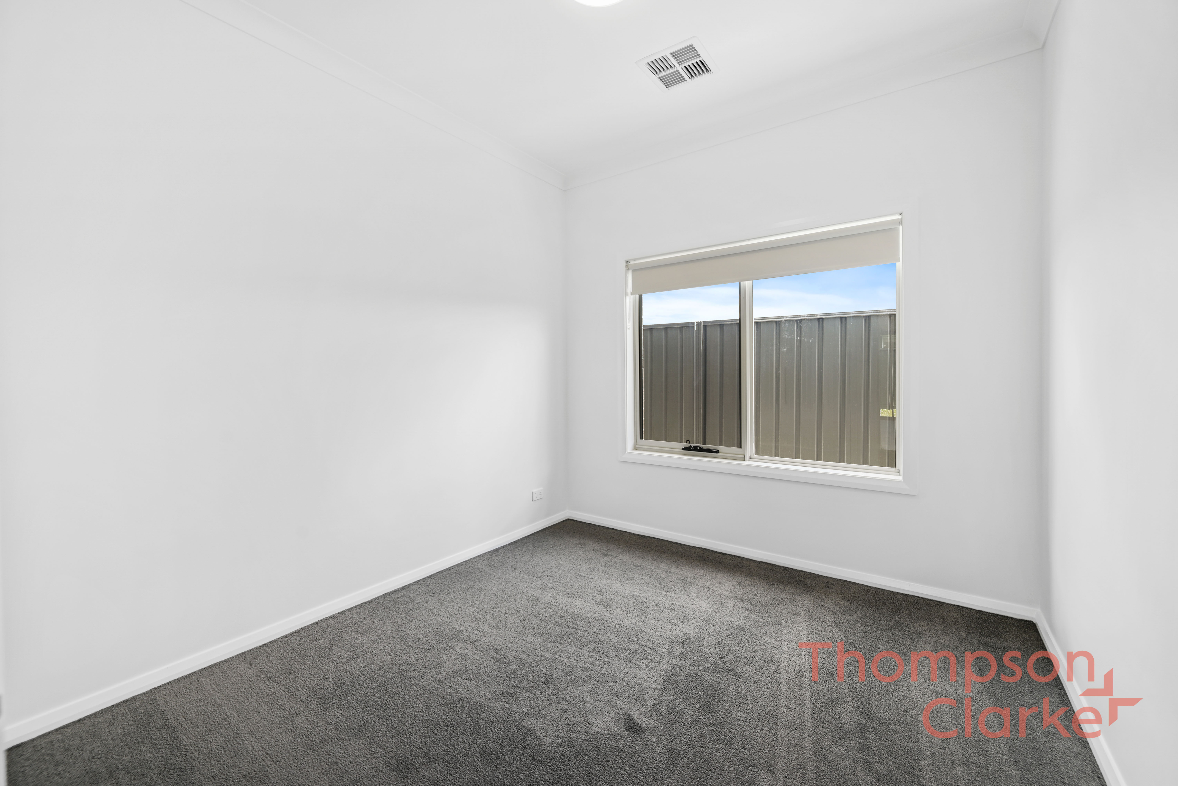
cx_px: 589
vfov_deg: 81.3
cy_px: 393
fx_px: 458
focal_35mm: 14
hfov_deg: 104.2
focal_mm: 14
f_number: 7.1
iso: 100
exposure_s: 1/3
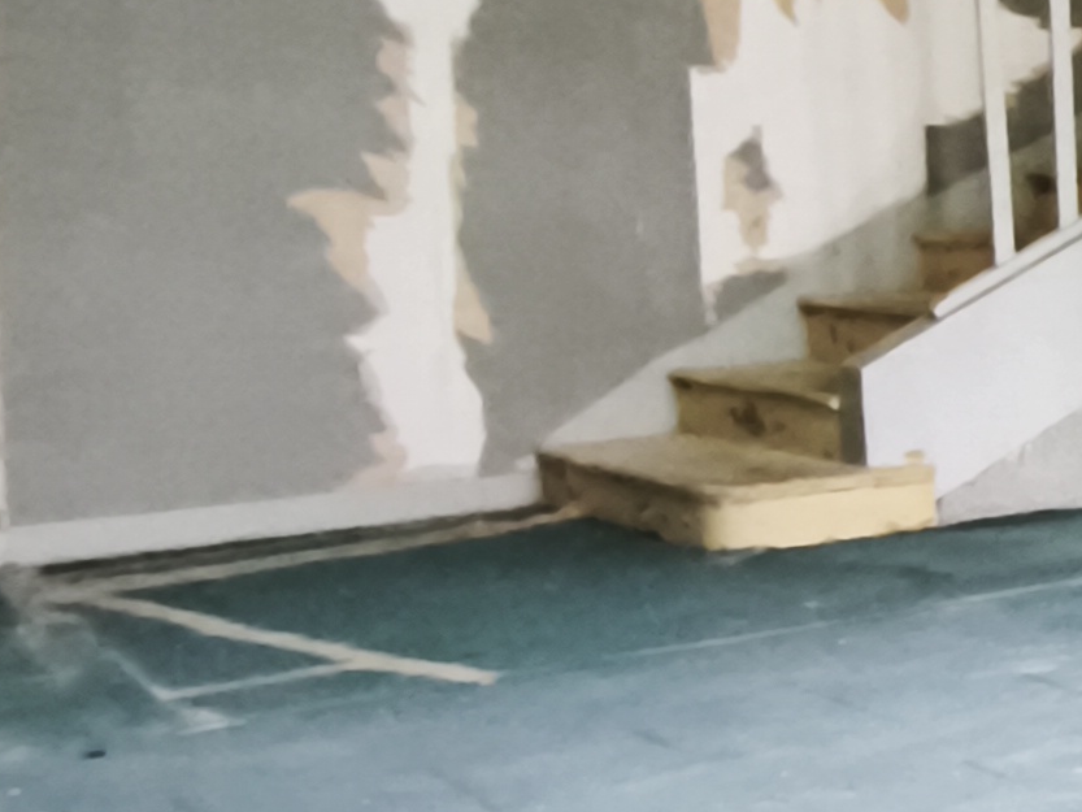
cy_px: 248
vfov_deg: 20.4
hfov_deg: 16.5
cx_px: 2391
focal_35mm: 72
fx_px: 2251
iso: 2000
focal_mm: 1.91
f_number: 2.2
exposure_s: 1/25
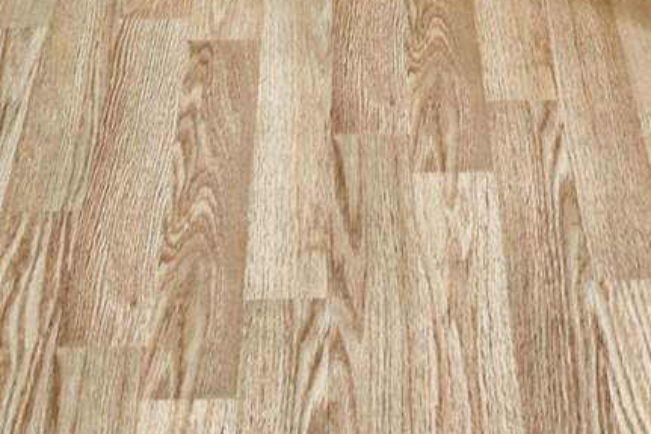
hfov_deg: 19.1
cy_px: -1003
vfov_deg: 9.2
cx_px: 423
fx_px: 1934
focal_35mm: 107
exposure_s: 1/13
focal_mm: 10
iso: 200
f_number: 5.6
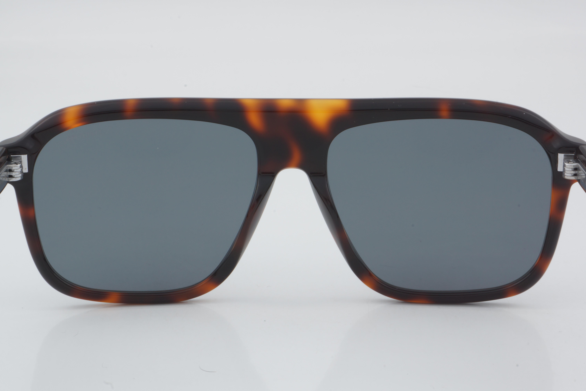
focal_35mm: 82
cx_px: 293
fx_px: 1343
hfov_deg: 24.6
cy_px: 196
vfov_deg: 16.6
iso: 100
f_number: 32
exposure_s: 1/3
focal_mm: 55
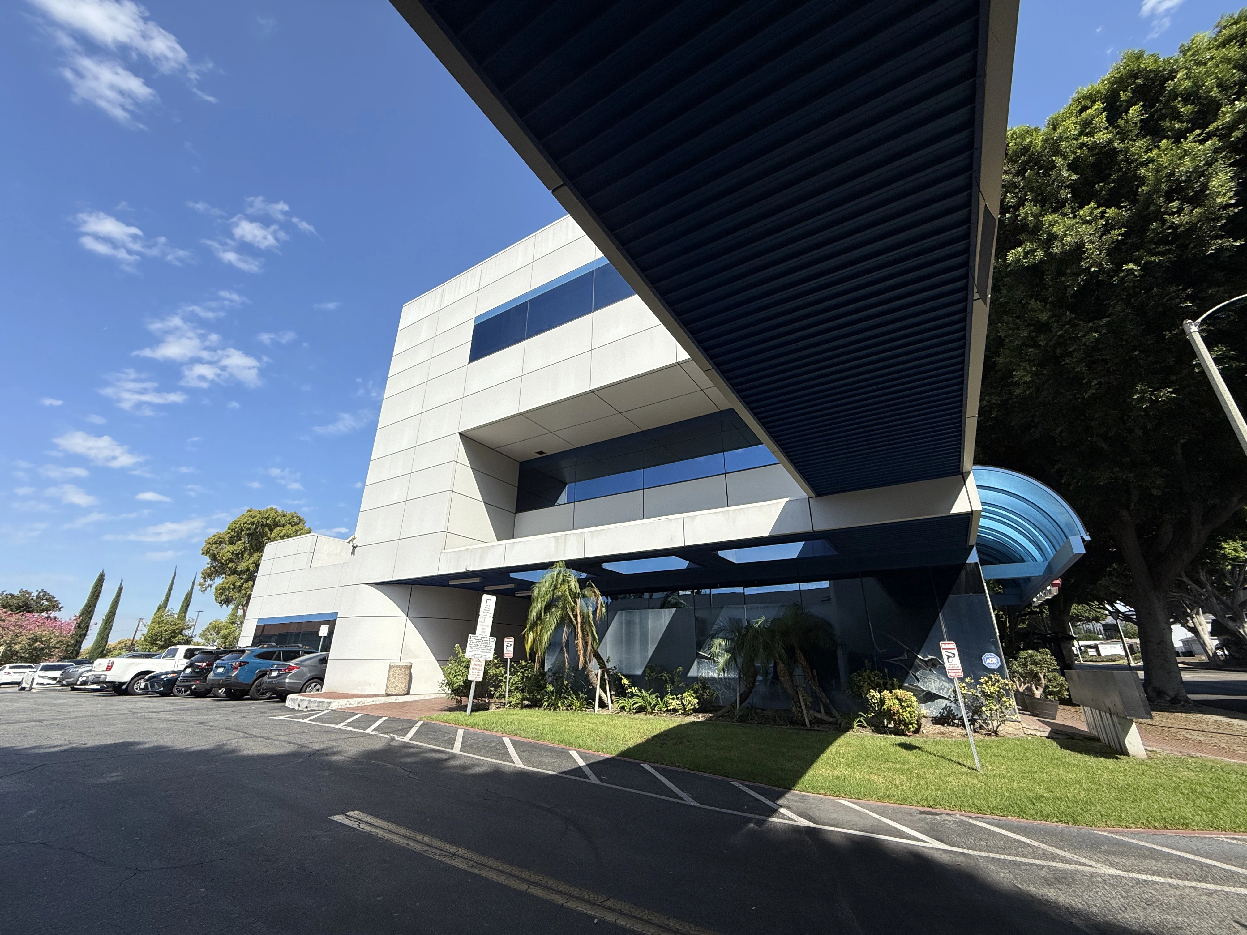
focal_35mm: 14
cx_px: 624
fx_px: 504
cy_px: 468
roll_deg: -1.5
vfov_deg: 85.7
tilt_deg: +22.3
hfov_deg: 102.1
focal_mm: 2.22
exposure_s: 1/2320
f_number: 2.2
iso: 50
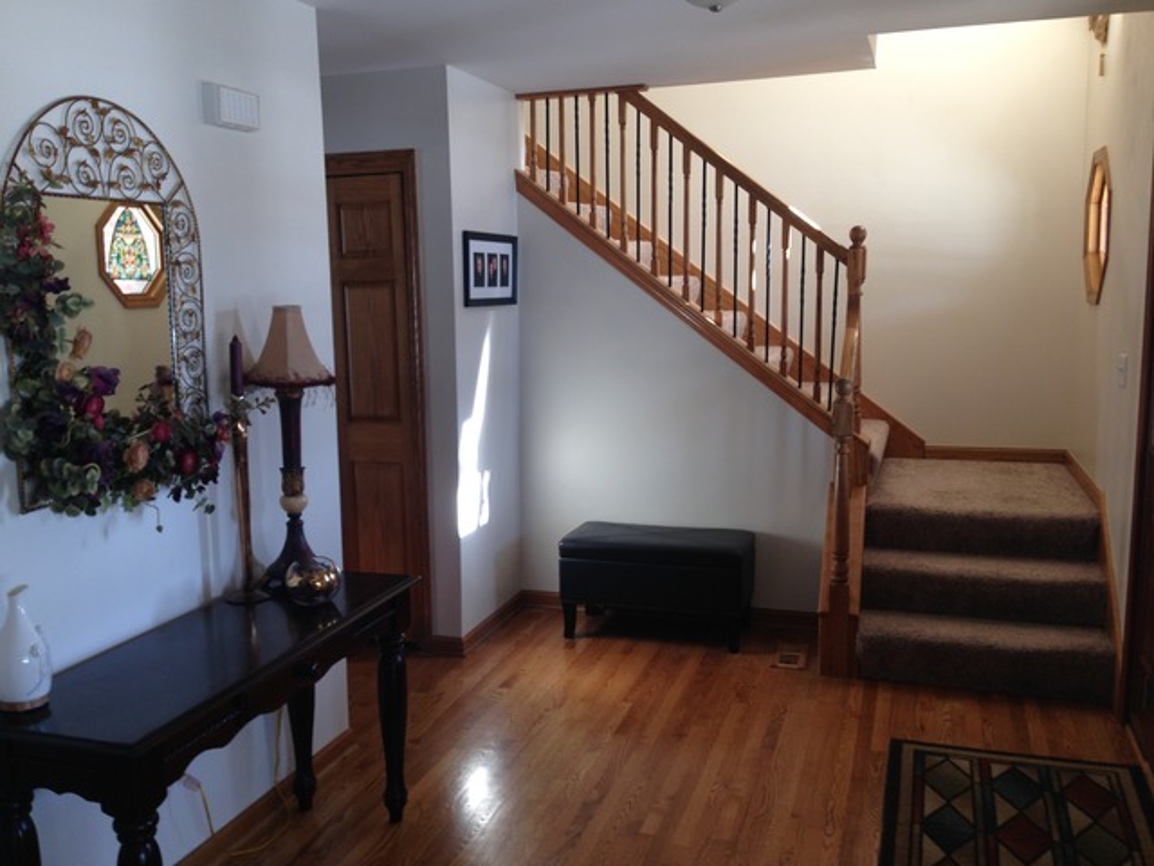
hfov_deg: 55.4
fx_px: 1100
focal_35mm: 33
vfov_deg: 42.9
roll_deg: +0.9
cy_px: 433
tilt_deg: -8.4
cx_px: 577
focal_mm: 4.12
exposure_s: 1/40
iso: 50
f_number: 2.4
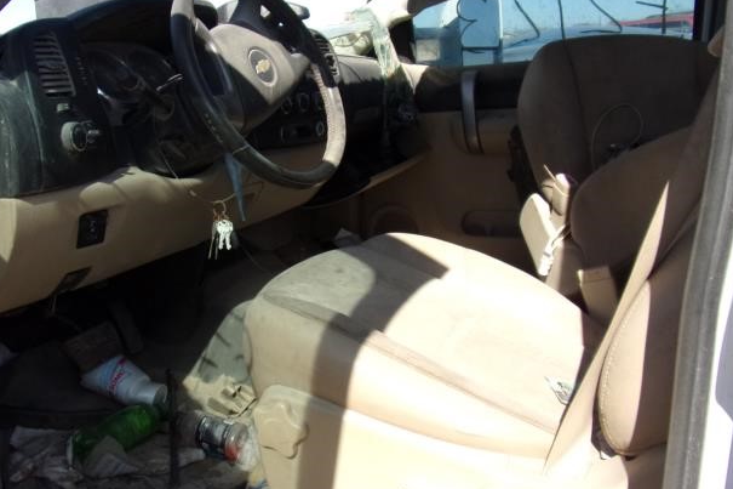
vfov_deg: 39.9
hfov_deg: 56.8
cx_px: 291
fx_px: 672
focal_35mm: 33
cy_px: 235
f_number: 3.3
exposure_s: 1/600
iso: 80
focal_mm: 4.3
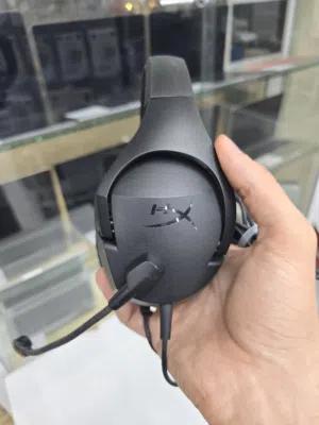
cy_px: 212
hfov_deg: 58.9
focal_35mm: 23
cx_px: 160
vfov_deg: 73.9
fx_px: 283
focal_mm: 6.3
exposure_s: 1/100
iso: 200
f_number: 1.7
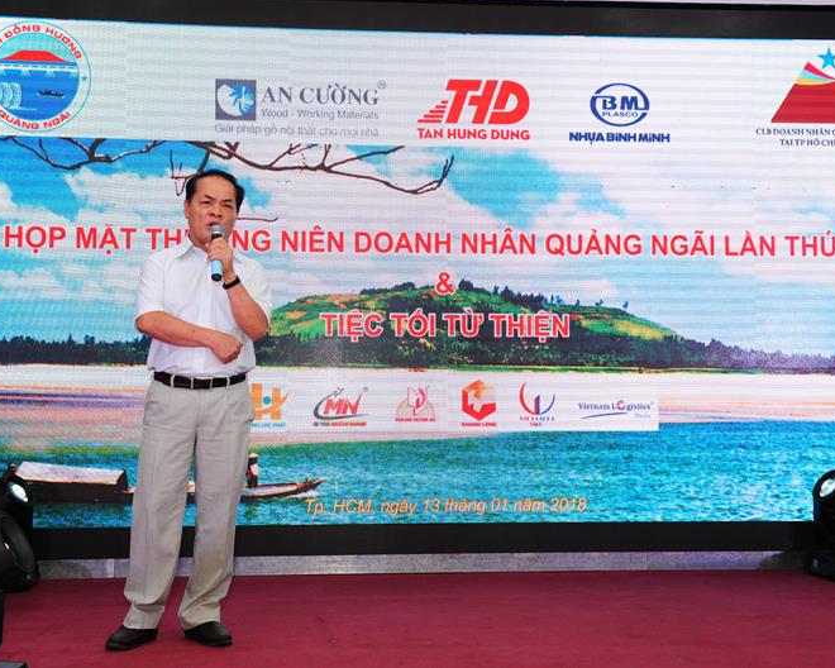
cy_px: 334
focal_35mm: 50
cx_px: 448
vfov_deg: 30.3
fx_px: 1236
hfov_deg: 37.3
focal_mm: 44
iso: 800
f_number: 6.3
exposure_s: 1/200
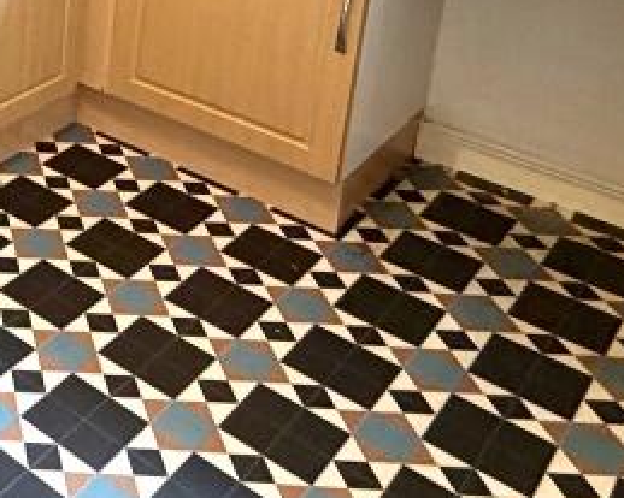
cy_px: -128
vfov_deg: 24.8
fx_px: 997
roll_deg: +0.3
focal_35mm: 54
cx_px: -193
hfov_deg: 28.4
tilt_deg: -15.8
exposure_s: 1/50
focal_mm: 2.22
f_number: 2.2
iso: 320
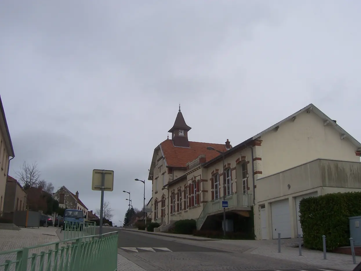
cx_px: 176
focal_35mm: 37
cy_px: 138
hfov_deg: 50.1
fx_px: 386
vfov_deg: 38.7
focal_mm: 6
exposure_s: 1/500
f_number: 4.8
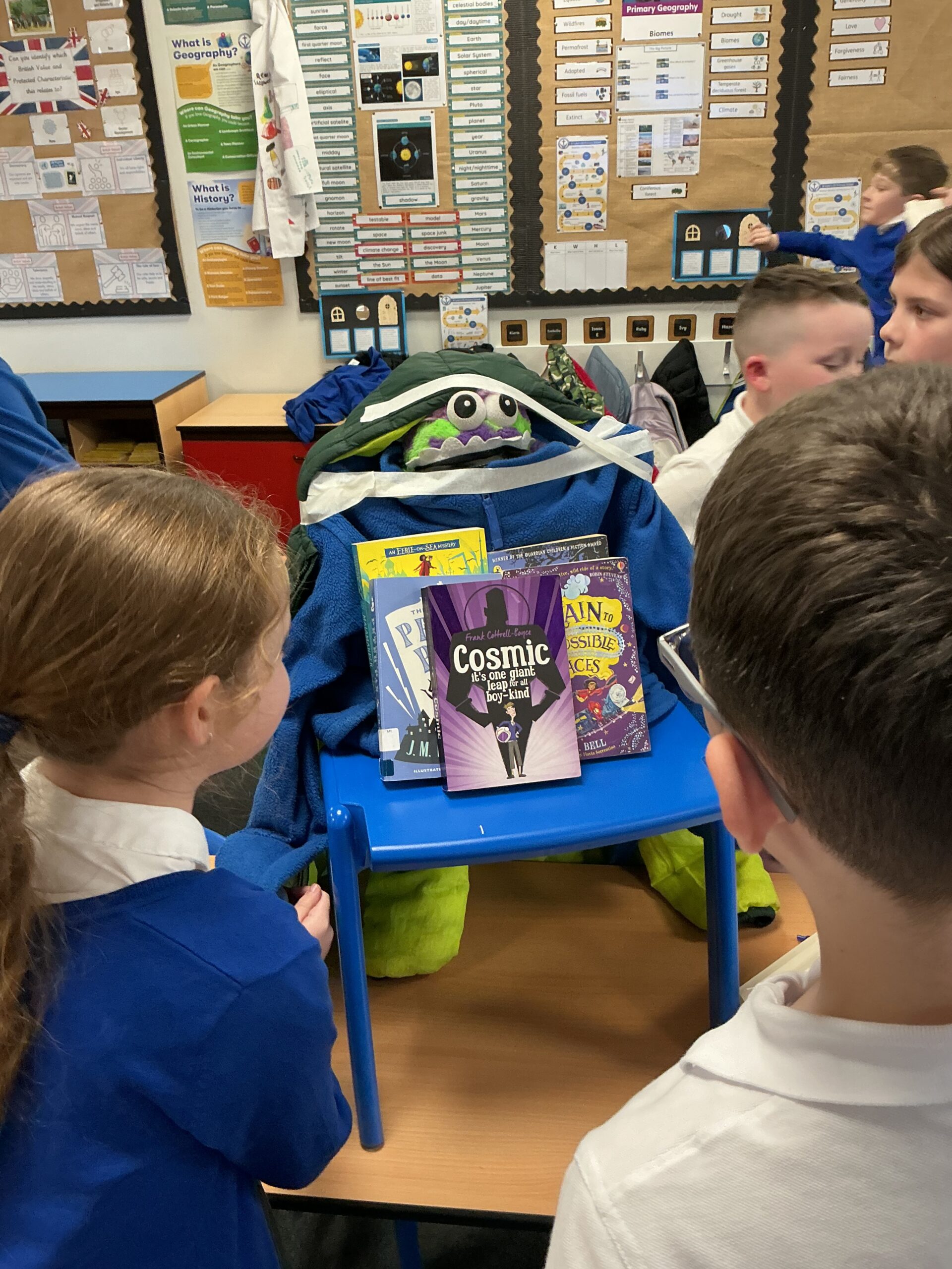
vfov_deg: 61.7
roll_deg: +4.9
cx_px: 476
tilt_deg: -24.5
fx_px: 1063
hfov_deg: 48.2
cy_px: 634
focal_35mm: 29
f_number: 1.8
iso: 100
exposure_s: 1/60
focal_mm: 3
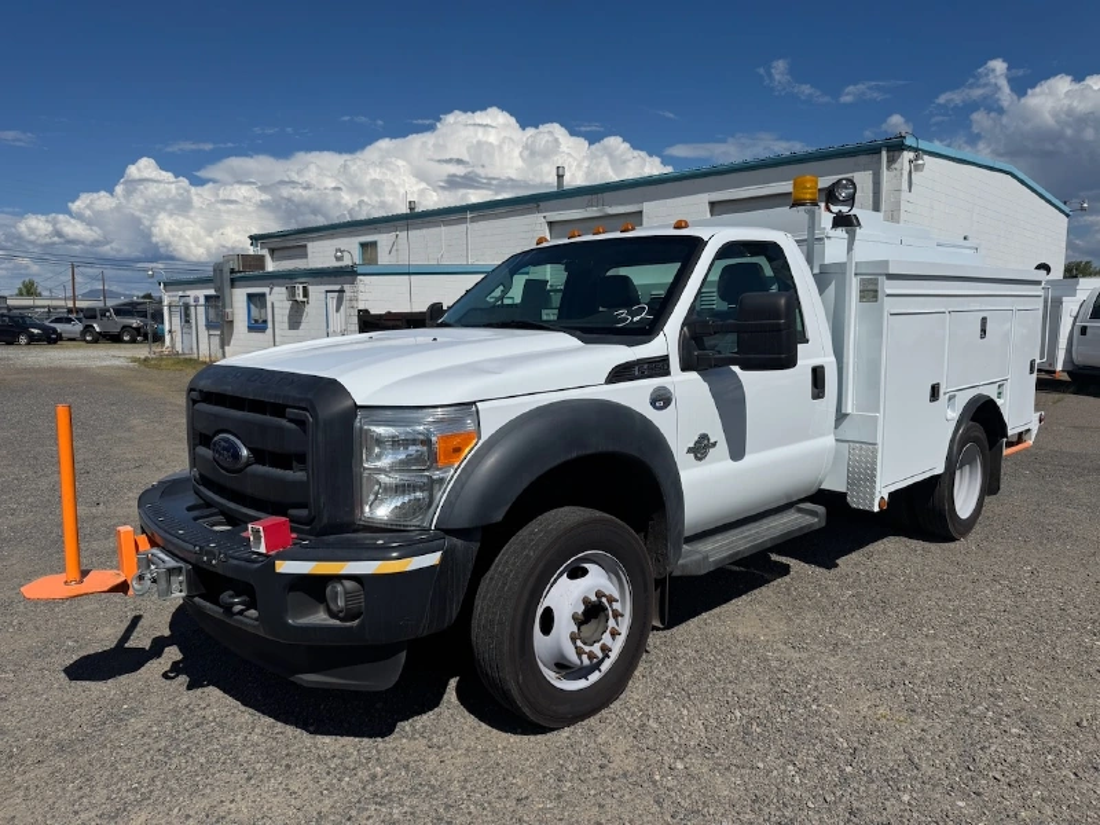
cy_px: 412
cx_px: 550
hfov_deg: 71.6
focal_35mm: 24
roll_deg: +0.2
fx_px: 763
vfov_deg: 56.8
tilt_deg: -7.7
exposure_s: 1/12346
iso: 64
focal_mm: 6.76
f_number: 1.78
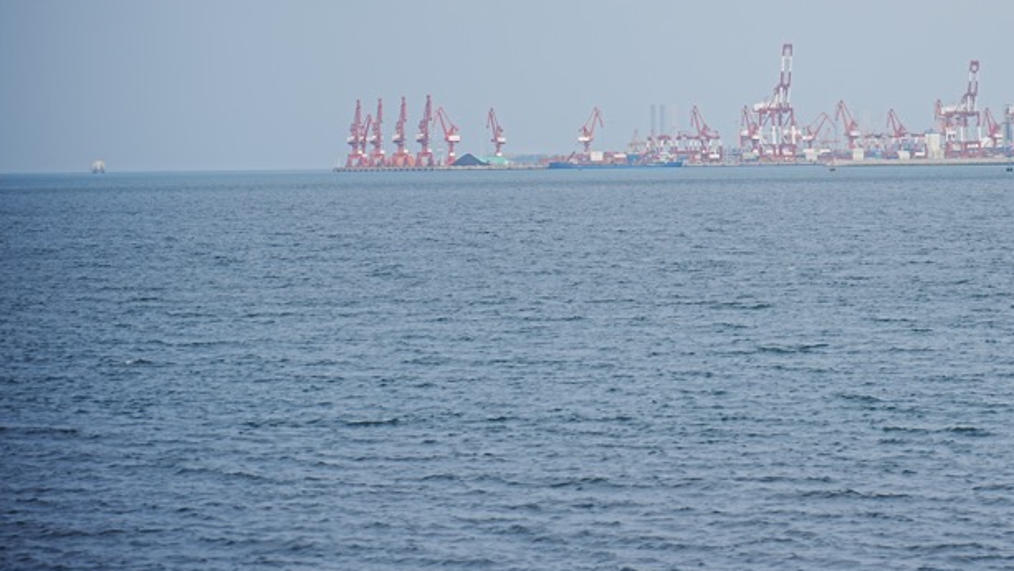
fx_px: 3308
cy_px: 86
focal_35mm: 123
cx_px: 792
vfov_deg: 9.8
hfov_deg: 17.3
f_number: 2.8
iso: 50
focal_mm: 75
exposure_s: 1/2000
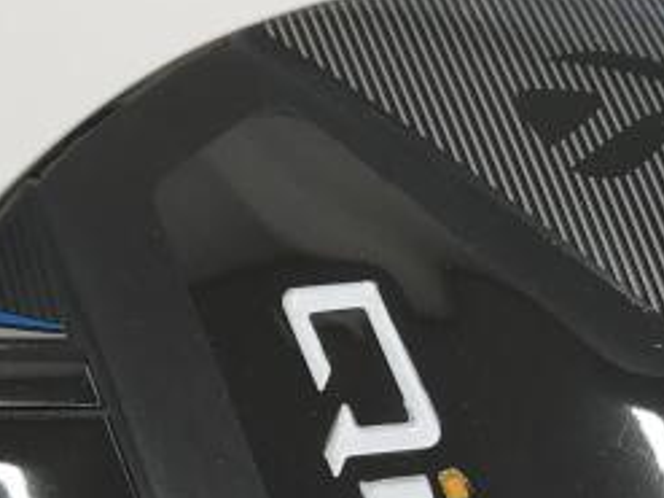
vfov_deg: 12.6
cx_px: 618
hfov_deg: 17.7
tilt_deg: -68.9
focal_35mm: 109
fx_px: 2090
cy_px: 829
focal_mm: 3.99
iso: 25
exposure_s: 1/60
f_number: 1.8
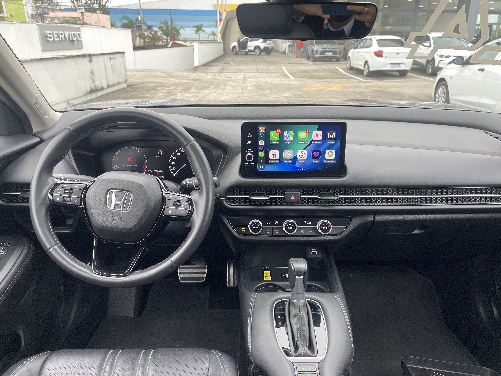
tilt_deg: -22.0
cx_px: 250
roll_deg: -0.7
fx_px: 362
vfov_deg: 54.9
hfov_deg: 69.4
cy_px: 188
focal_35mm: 25
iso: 100
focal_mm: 5.1
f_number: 1.6
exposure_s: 1/121
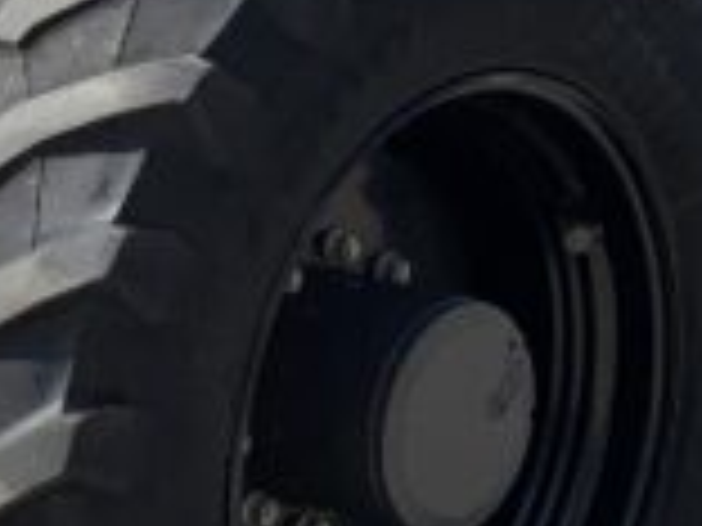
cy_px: -211
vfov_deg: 7.7
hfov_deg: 10.4
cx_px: 464
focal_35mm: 190
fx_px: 3853
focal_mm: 3
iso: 20
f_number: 1.8
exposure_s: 1/2141
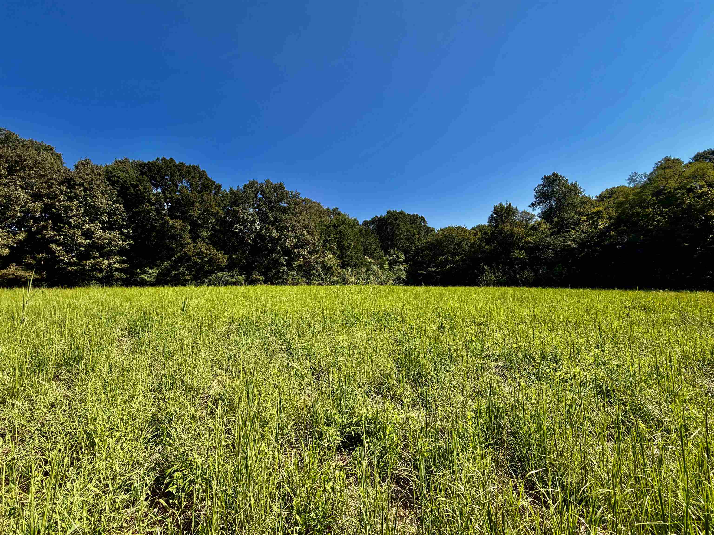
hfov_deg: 102.1
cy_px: 268
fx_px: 289
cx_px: 357
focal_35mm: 14
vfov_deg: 85.7
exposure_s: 1/770
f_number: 2.2
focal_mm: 2.22
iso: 25
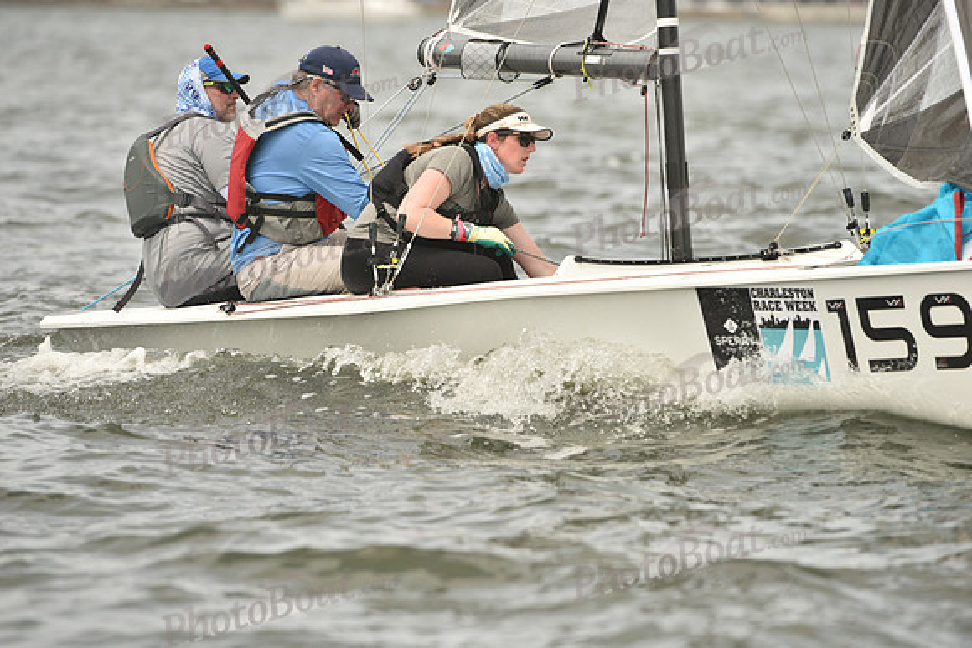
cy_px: 324
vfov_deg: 3.4
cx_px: 486
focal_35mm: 400
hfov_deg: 5.2
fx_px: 10802
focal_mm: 400
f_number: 6.3
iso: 320
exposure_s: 1/1250
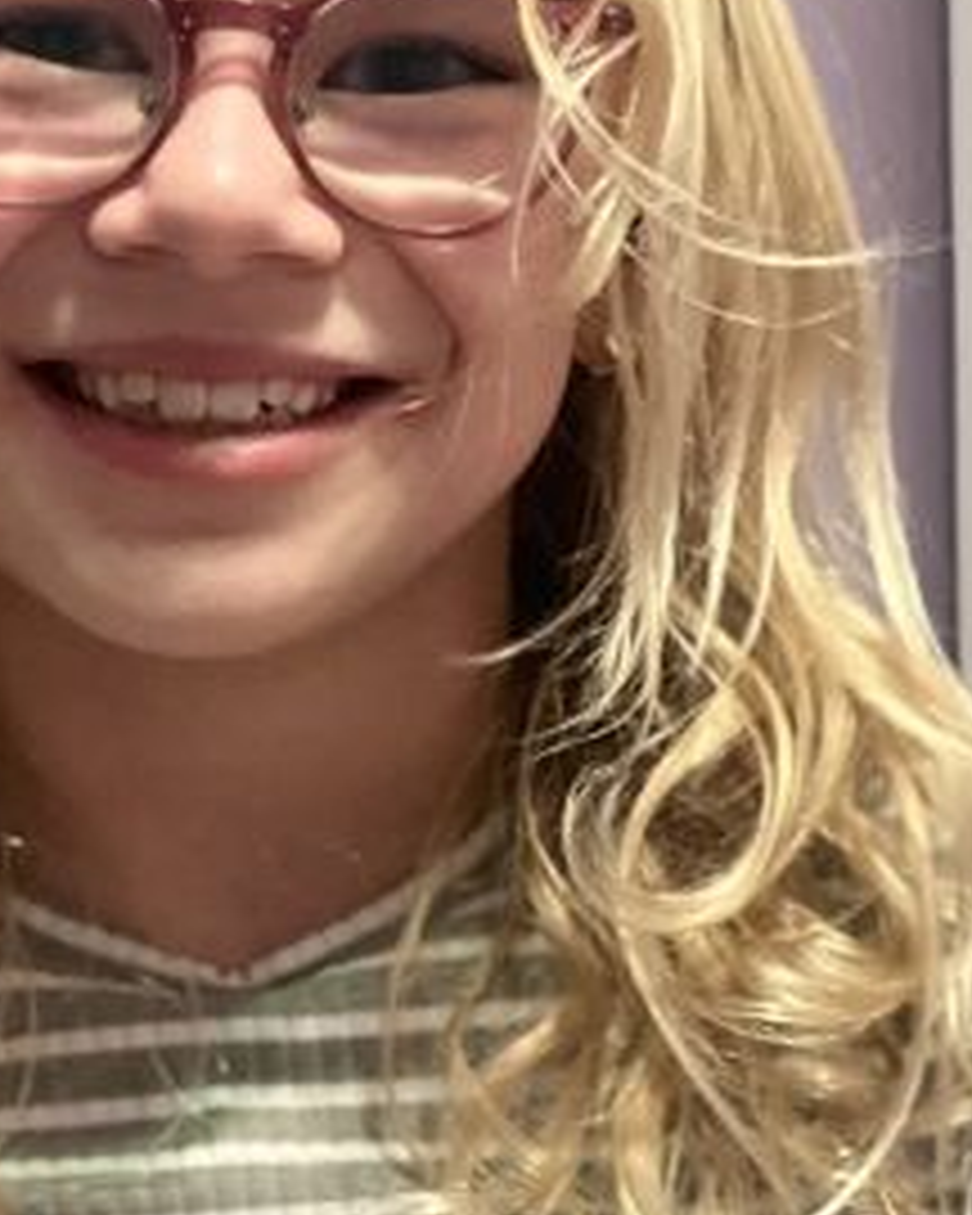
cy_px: 706
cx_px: 220
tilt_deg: +2.2
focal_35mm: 167
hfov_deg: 9.2
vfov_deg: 11.5
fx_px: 6005
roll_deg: +1.3
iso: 1000
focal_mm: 9
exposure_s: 1/14
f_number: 2.8
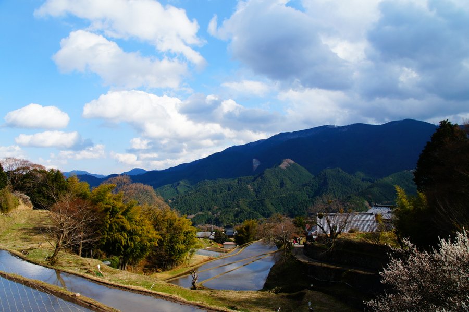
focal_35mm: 27
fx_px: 351
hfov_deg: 67.4
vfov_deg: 47.8
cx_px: 234
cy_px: 156
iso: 200
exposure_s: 1/400
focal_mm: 18
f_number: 8
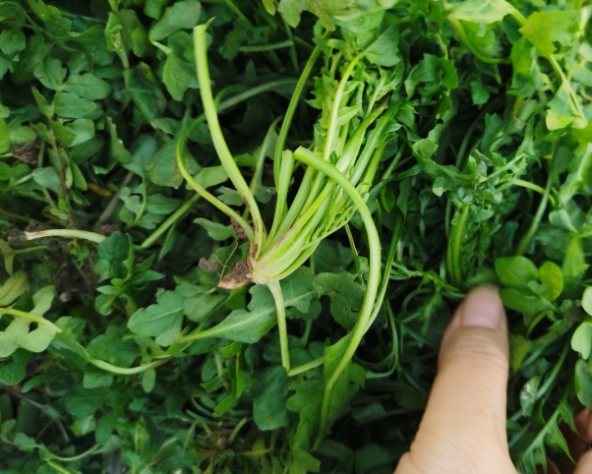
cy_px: 195
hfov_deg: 50.7
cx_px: 389
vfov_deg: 42.1
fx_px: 613
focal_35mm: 35
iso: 50
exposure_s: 1/212
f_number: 1.8
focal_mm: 5.58
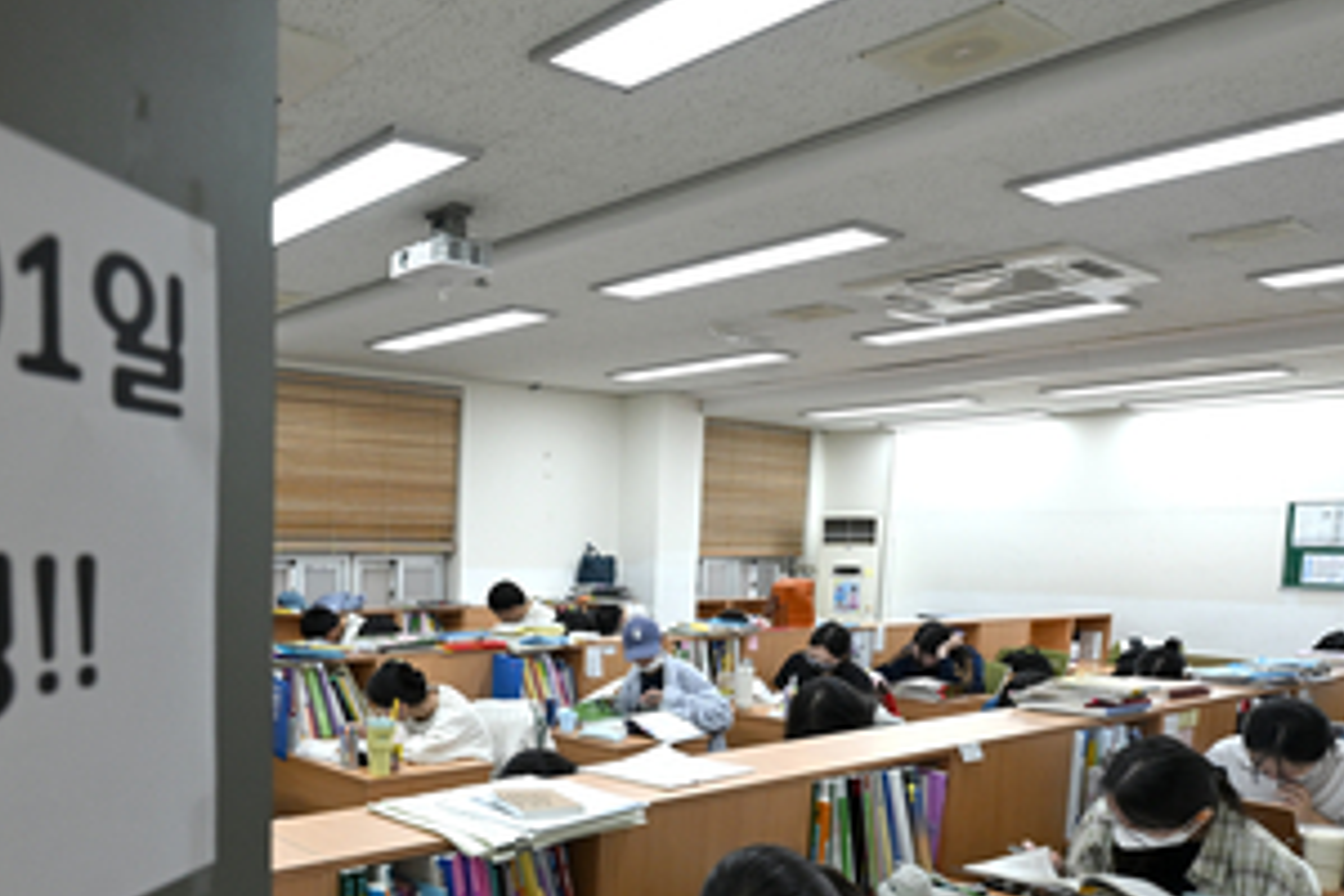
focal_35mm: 28
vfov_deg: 45.1
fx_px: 1045
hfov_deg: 60.9
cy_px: 654
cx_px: 296
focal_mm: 14
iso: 800
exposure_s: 1/160
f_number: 5
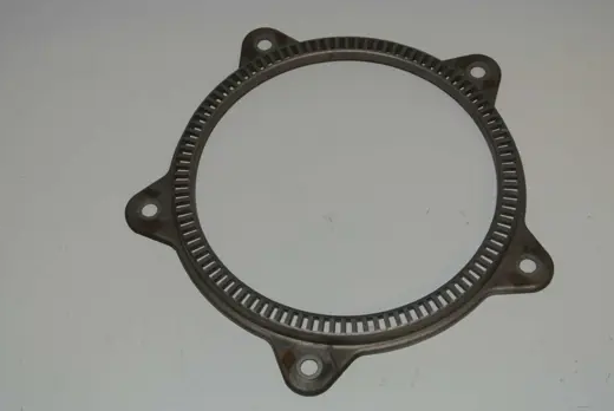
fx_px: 1042
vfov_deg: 22.3
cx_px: 314
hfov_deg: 32.8
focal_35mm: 61
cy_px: 208
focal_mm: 21.9
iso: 200
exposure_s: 1/60
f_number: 5
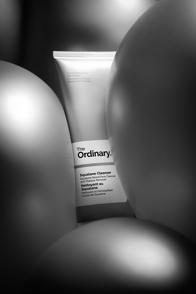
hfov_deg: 15.2
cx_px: 98
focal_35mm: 90
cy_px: 147
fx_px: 735
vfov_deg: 22.6
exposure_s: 1/125
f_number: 2.8
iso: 50
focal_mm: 90
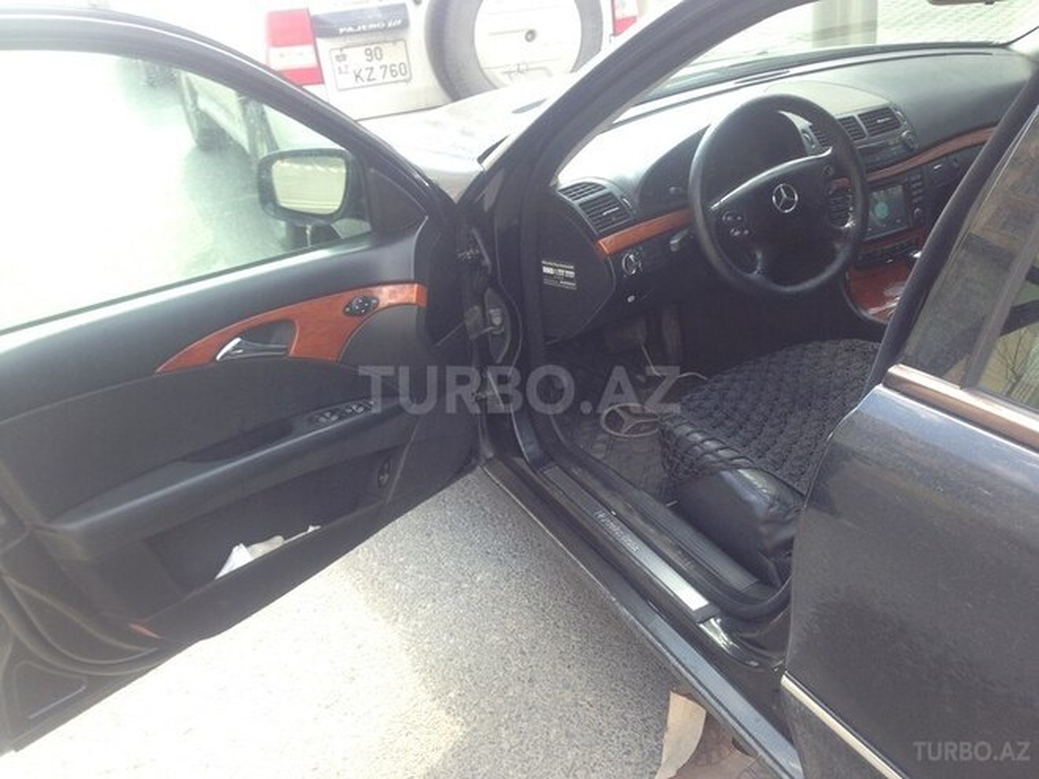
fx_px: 990
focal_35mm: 33
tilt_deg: -29.7
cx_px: 520
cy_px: 390
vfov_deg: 42.9
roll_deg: +7.3
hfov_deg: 55.4
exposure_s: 1/120
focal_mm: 4.12
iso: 50
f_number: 2.4
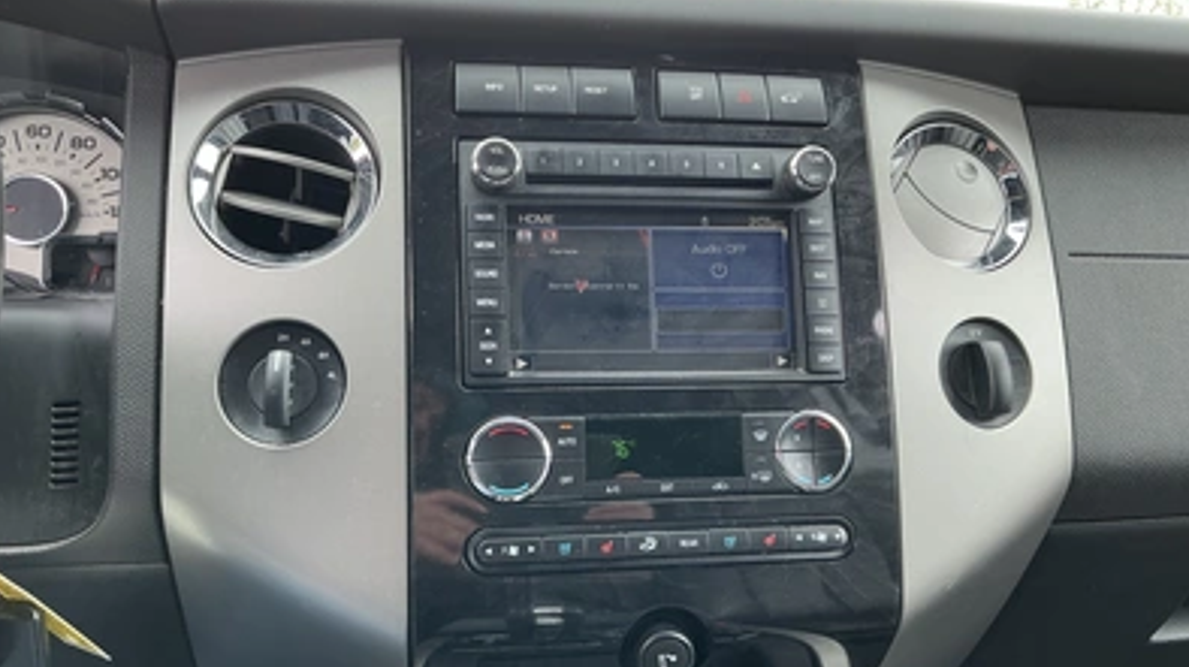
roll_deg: -1.3
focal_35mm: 31
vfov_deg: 37.7
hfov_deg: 62.7
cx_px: 588
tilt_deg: -13.4
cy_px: 362
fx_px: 977
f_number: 1.8
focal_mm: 3
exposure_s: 1/122
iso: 32
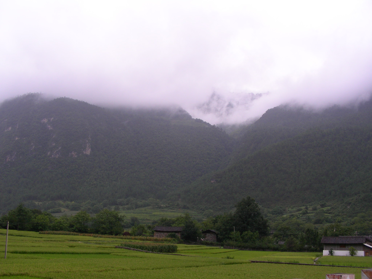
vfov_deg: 37.7
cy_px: 140
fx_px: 408
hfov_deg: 49.0
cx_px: 186
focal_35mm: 38
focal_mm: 6.3
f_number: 4
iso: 50
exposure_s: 1/106
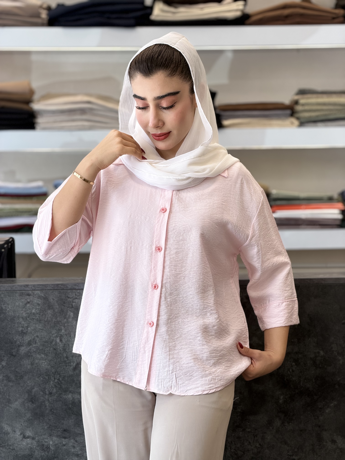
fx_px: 1329
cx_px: 172
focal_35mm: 100
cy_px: 230
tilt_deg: -3.7
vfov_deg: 19.6
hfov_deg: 14.8
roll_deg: +0.8
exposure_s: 1/100
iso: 40
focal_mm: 16.89
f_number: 2.8
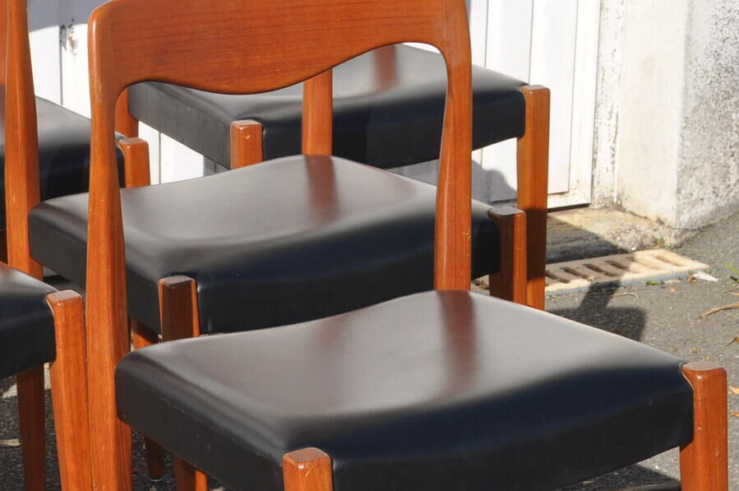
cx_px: 13
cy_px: 291
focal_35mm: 150
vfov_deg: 9.1
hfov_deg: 13.5
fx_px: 3078
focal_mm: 45
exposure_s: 1/200
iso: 200
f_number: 13
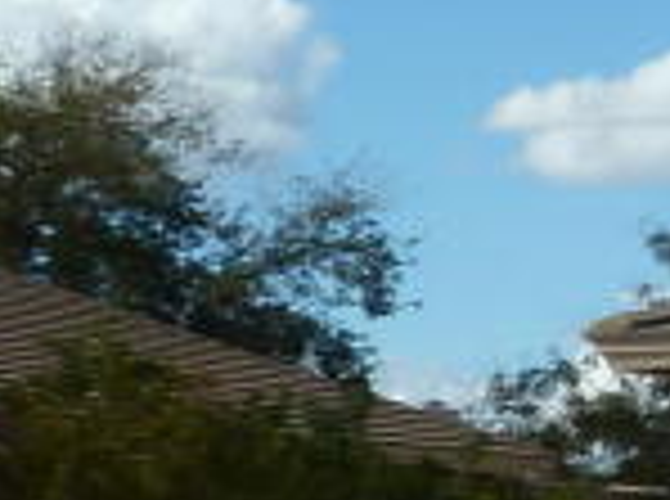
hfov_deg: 8.2
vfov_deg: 7.9
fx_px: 3591
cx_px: 2293
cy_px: -5
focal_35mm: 186
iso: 80
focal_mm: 4.4
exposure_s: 1/400
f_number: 5
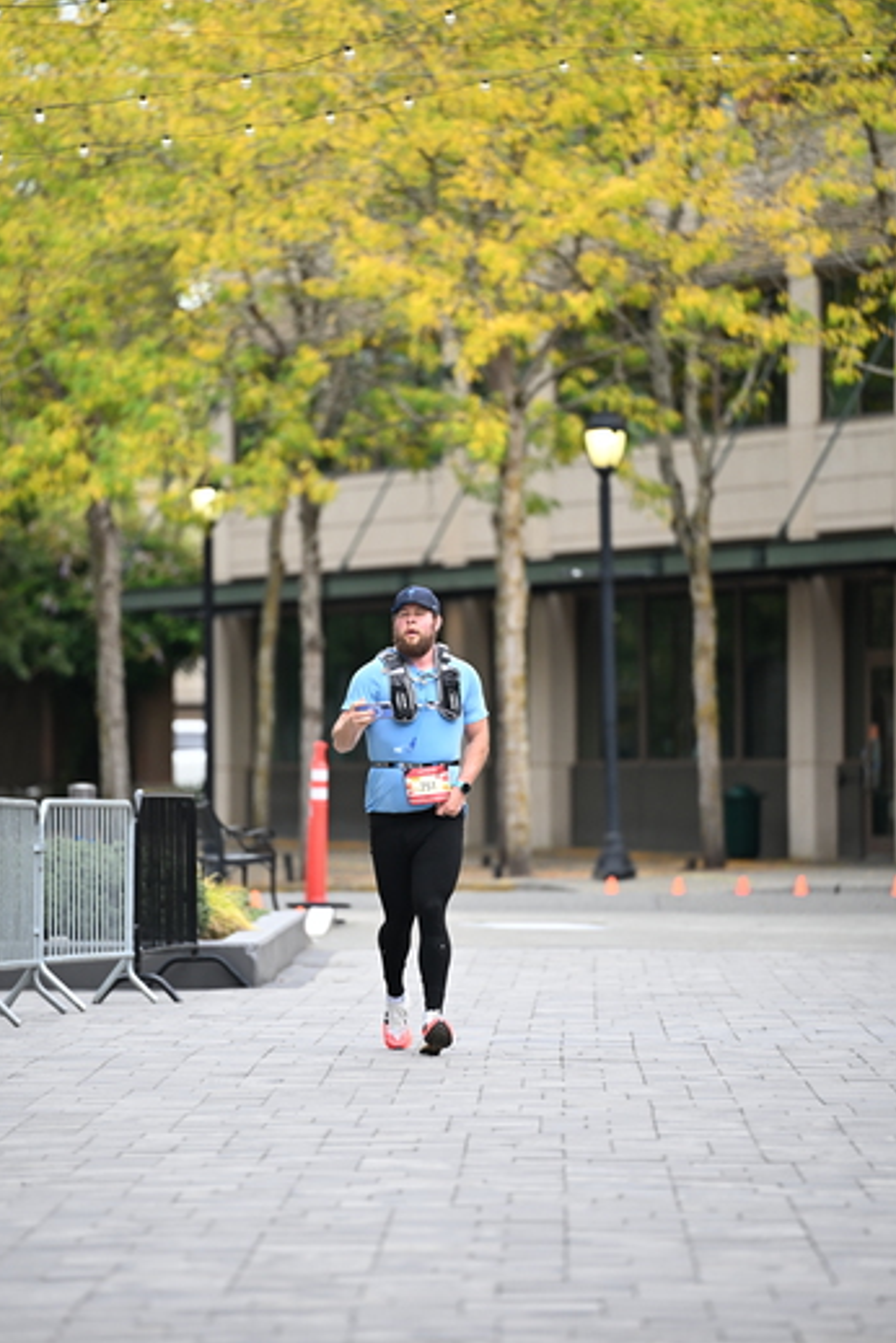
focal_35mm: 212
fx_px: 7914
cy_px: 634
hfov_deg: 6.5
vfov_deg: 9.7
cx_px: 426
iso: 640
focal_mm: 200
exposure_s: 1/1250
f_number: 2.8
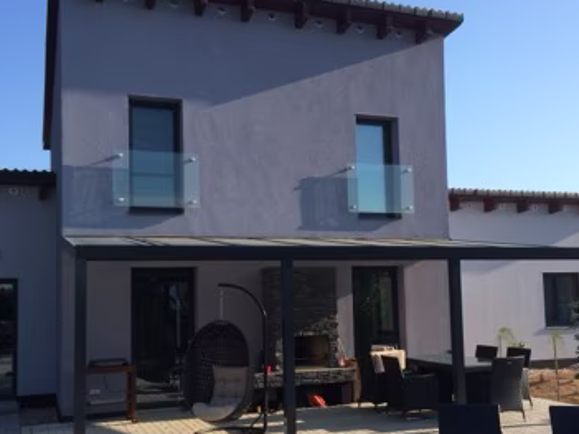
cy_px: 251
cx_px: 294
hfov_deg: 45.8
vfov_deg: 35.0
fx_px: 686
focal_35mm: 41
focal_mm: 4.12
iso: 32
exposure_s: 1/1325
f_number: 2.2
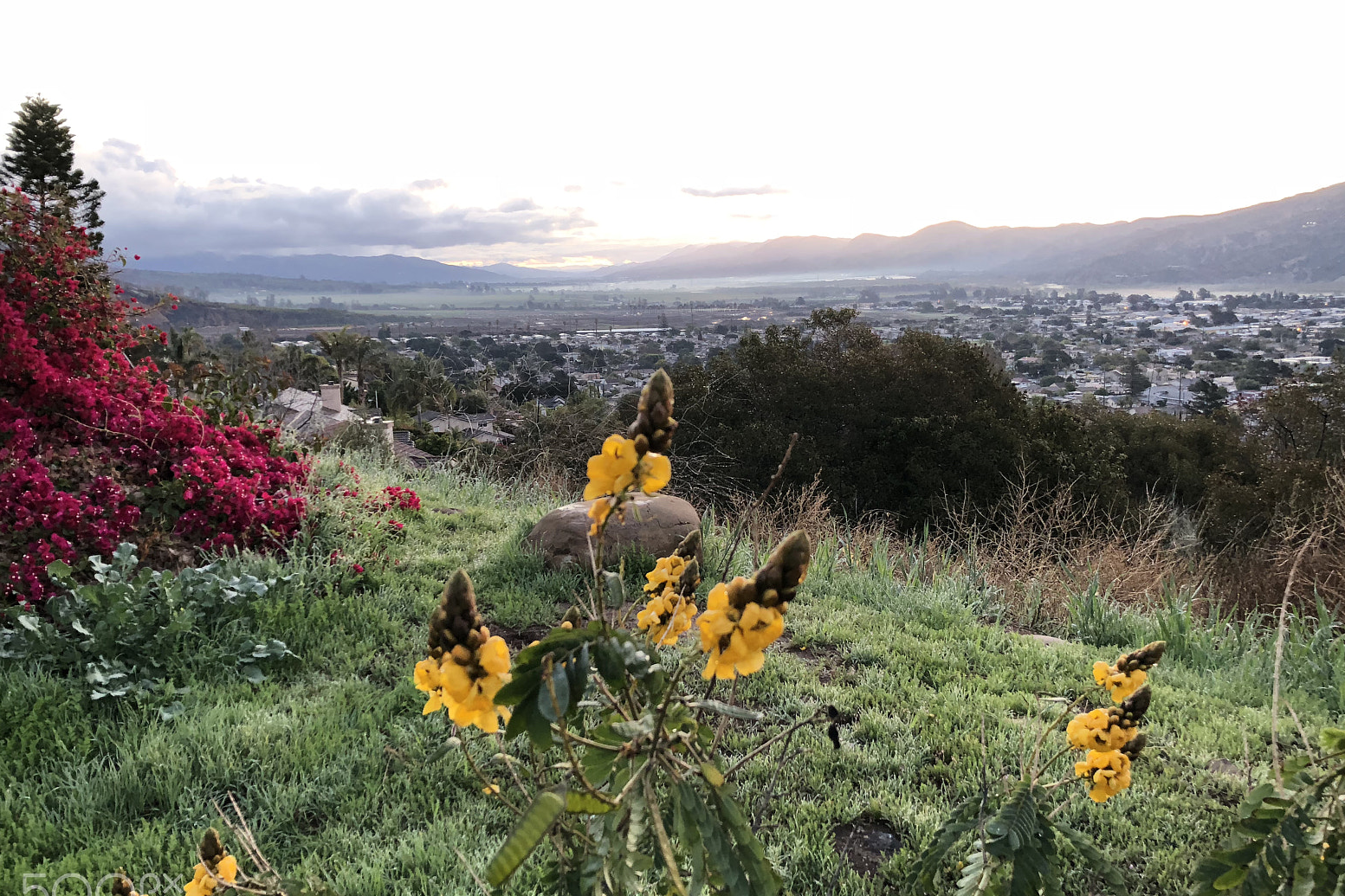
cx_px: 661
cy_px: 487
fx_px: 1121
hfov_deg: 61.9
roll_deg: +3.4
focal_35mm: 30
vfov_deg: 43.6
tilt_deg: -9.7
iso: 200
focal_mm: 4
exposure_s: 1/60
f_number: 1.8
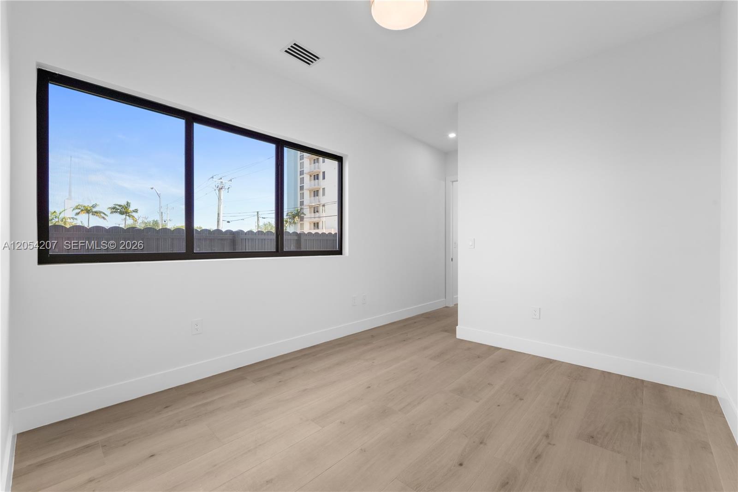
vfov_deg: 81.2
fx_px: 287
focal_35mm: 14
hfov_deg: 104.3
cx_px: 369
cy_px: 246
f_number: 14
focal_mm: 14
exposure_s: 1/30
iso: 250
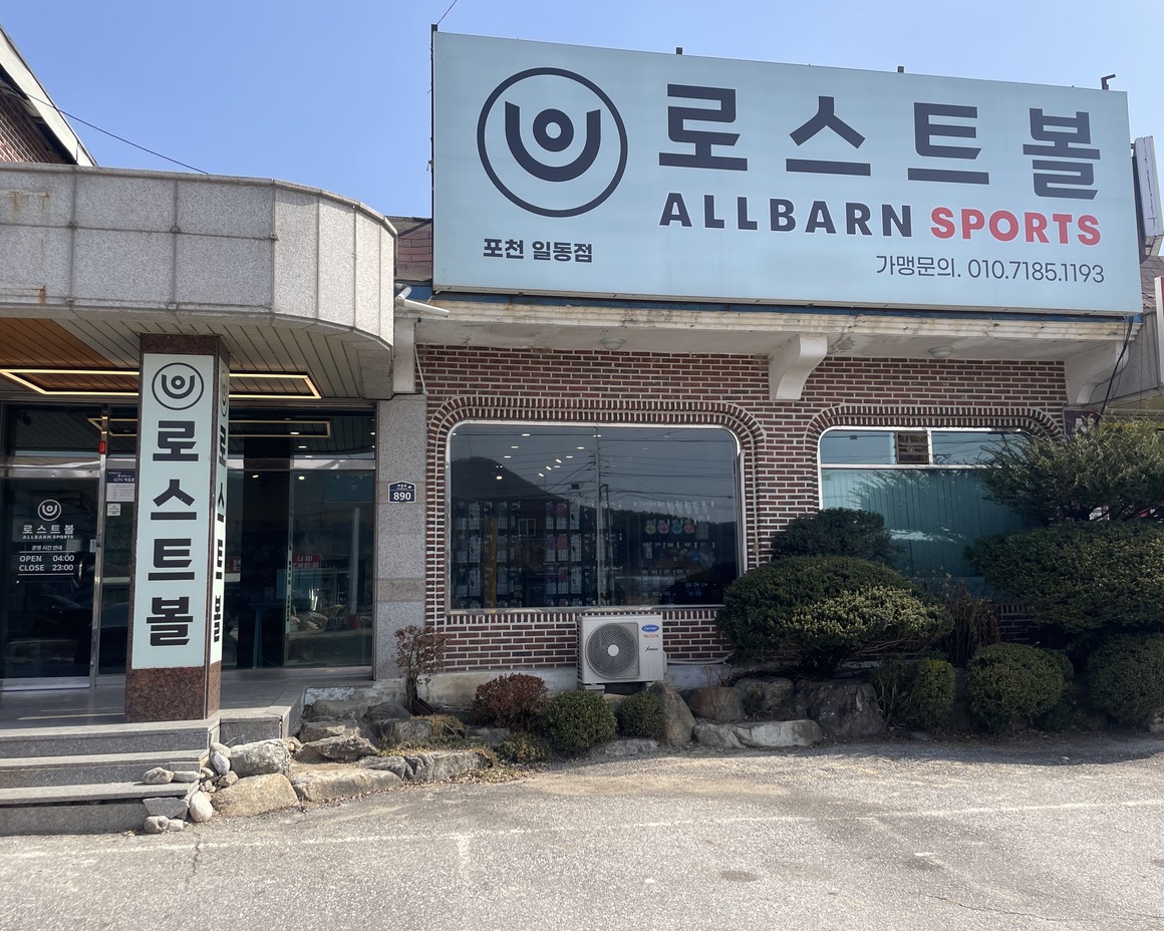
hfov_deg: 62.2
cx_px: 569
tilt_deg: +7.2
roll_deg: +1.6
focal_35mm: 28
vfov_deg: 51.5
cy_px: 463
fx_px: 965
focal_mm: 4.2
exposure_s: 1/2506
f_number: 1.6
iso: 32
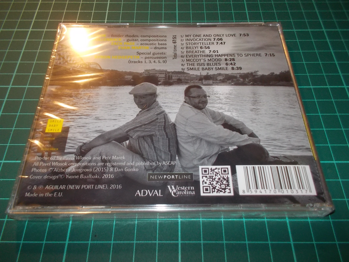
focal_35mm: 29
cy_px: 131
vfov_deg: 48.2
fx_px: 292
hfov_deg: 61.7
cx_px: 174
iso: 200
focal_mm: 4.1
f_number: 3.3
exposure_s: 1/30
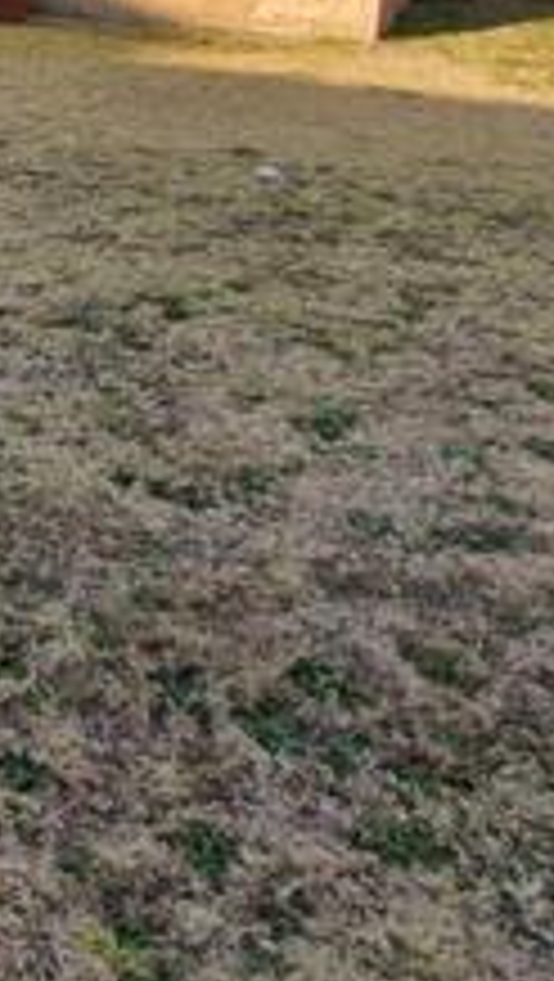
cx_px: -549
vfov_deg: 35.9
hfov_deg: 17.1
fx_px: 1355
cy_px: -4
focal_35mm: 52
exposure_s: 1/512
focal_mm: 1.74
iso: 50
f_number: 2.2
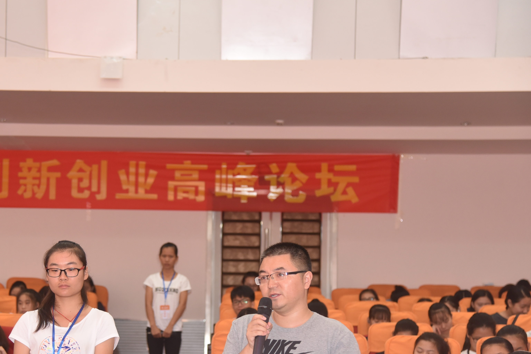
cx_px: 163
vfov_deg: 15.0
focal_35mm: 91
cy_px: 234
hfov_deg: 22.3
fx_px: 1342
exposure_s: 1/60
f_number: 4
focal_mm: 62
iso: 1600
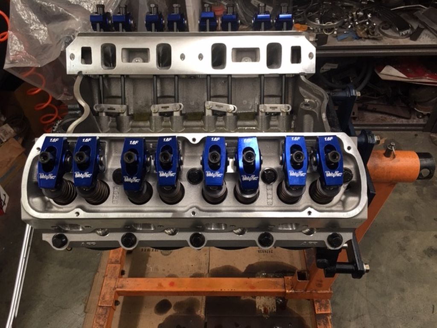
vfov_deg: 48.2
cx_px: 218
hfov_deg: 61.7
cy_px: 164
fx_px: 366
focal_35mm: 29
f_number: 2.2
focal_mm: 4.15
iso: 40
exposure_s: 1/15
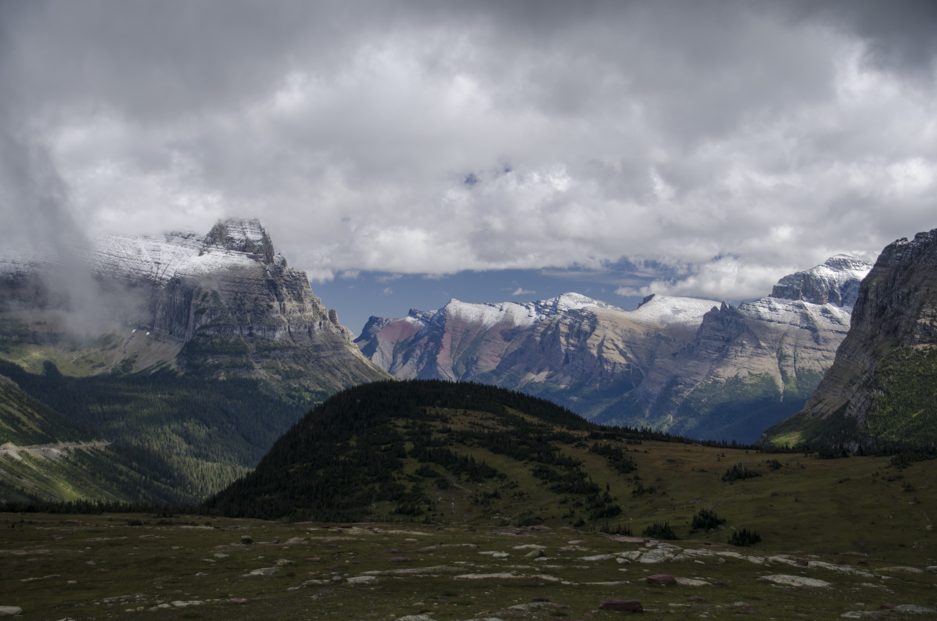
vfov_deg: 28.0
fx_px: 1247
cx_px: 468
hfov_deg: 41.2
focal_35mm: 48
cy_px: 310
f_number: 5.6
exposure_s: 1/200
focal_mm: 32
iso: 100
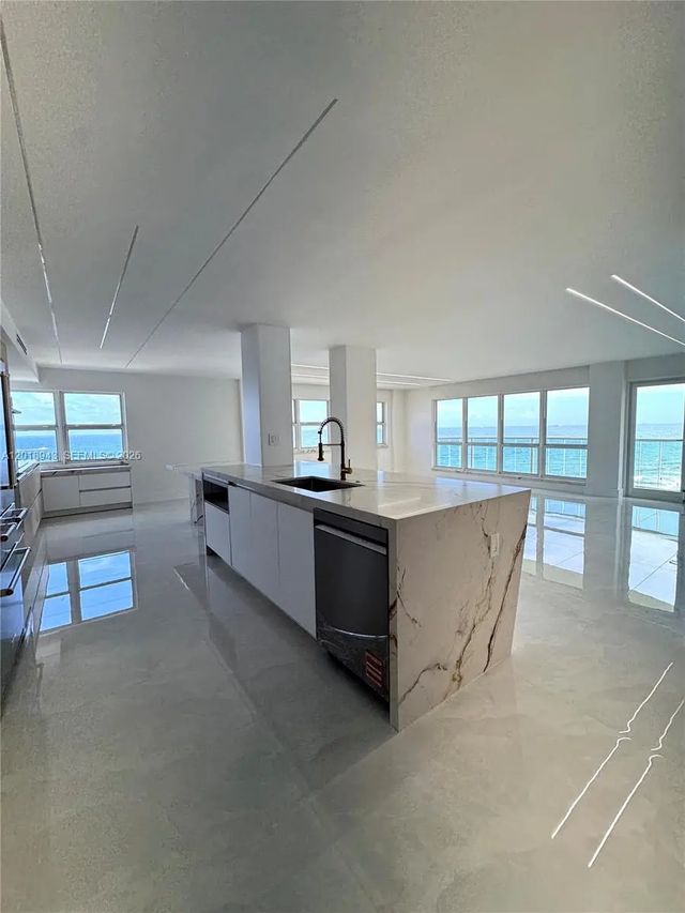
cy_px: 456
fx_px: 369
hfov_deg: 85.7
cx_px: 342
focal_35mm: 14
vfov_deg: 102.1
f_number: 2.2
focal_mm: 2.22
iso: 64
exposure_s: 1/120
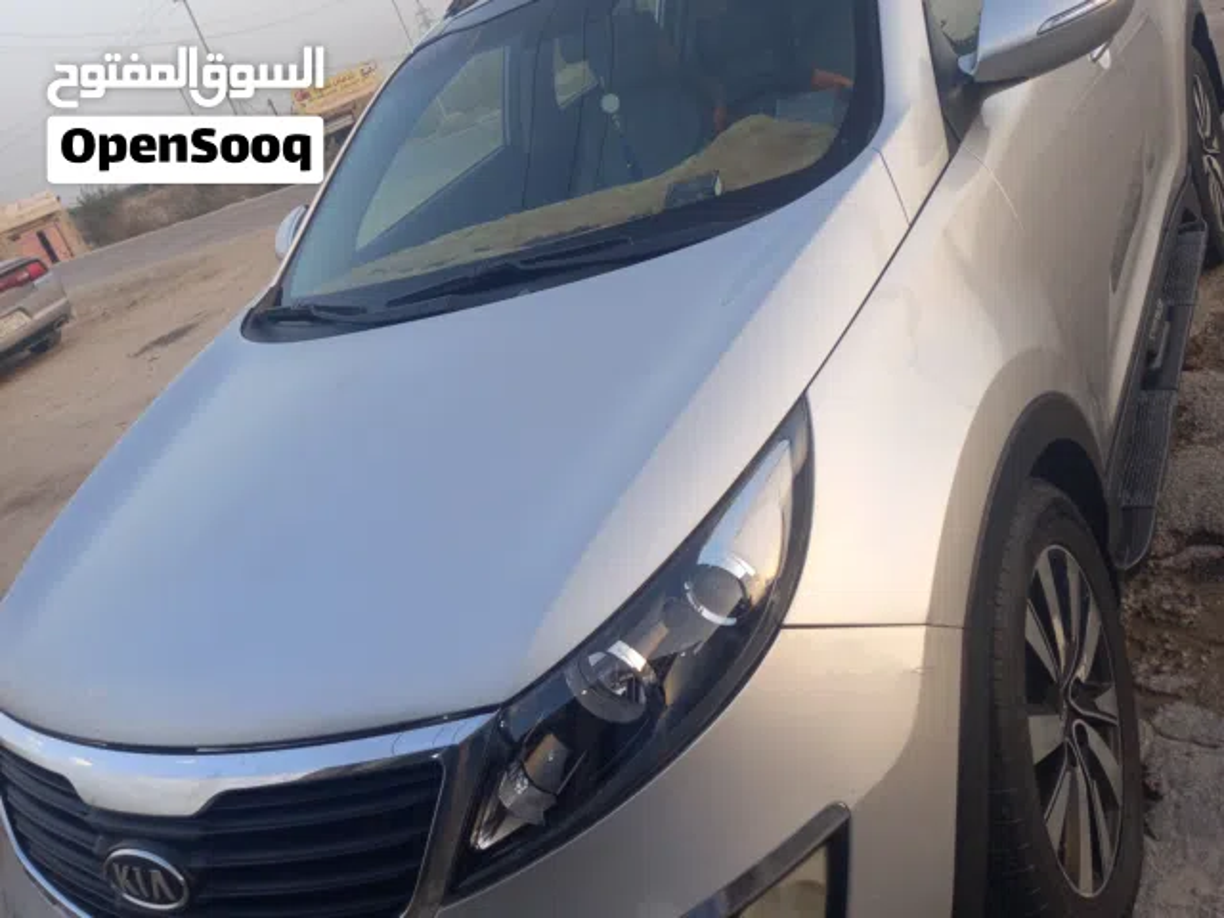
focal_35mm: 25
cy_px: 459
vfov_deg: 54.9
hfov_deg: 69.4
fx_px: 884
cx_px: 612
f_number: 2
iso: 50
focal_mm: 4.6
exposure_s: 1/101
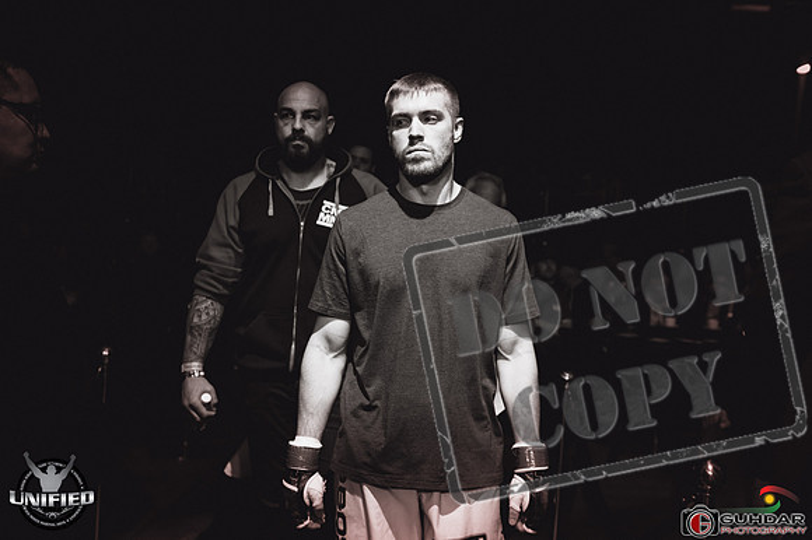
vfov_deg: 33.4
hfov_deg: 48.5
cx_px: 406
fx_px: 902
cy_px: 270
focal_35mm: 40
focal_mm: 40
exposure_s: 1/125
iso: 1600
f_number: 4
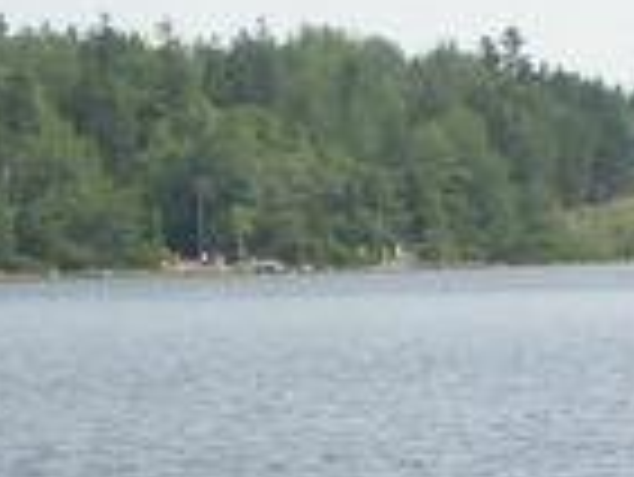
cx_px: 580
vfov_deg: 4.6
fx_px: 5939
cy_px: 400
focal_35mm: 324
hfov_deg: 6.1
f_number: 8
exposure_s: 1/180
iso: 100
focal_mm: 23.4
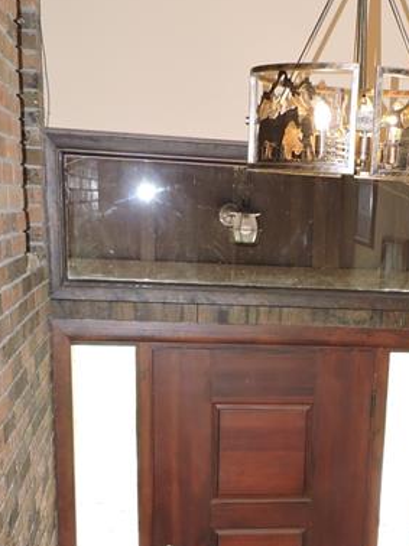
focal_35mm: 61
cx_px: 360
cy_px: 498
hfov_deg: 23.4
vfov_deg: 30.2
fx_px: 962
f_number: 3.1
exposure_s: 1/30
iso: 200
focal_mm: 5.4
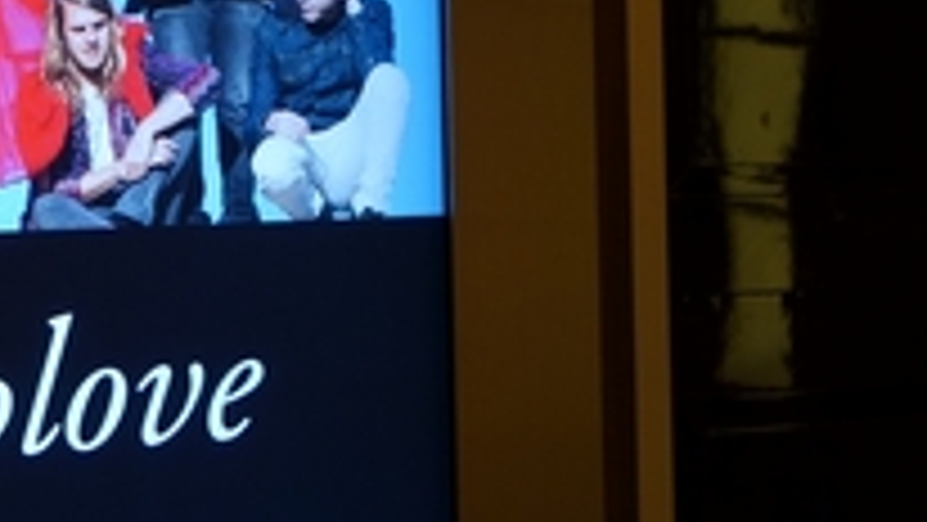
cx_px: 56
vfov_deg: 12.5
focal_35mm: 96
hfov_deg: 21.6
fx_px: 2360
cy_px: 76
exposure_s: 1/40
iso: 125
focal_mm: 12.03
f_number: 2.5
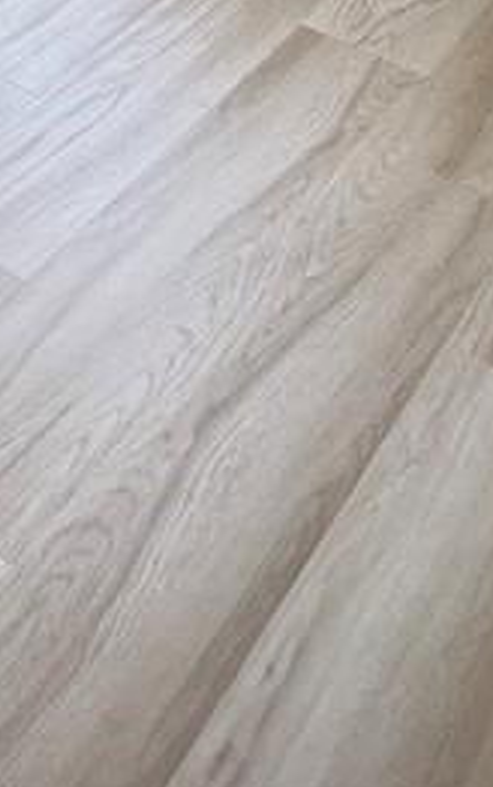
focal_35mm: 58
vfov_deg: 26.7
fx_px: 1245
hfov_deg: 19.5
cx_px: -243
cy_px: -348
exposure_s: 1/120
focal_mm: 2.22
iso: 200
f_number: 2.2
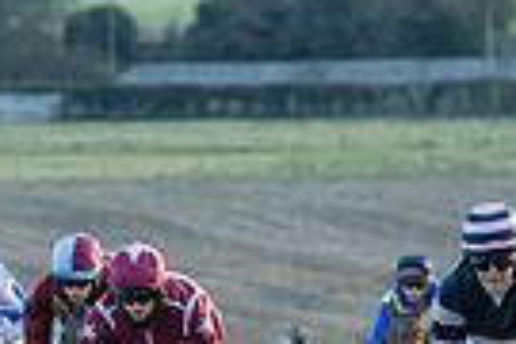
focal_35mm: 930
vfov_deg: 1.5
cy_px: 466
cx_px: 60
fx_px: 13329
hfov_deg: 2.2
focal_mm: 140
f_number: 4
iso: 800
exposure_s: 1/1000
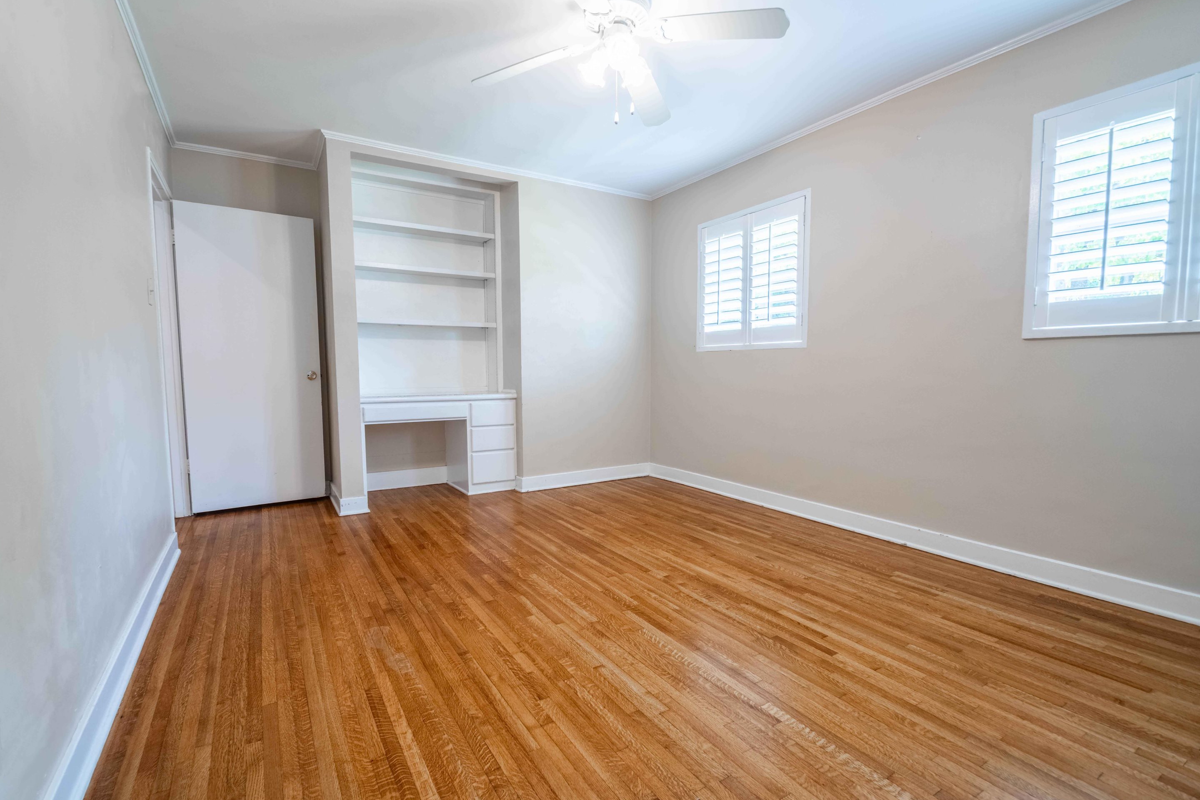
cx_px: 597
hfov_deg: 96.7
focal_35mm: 16
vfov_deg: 73.7
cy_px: 410
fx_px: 533
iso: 400
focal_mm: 15
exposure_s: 1/15
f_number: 11
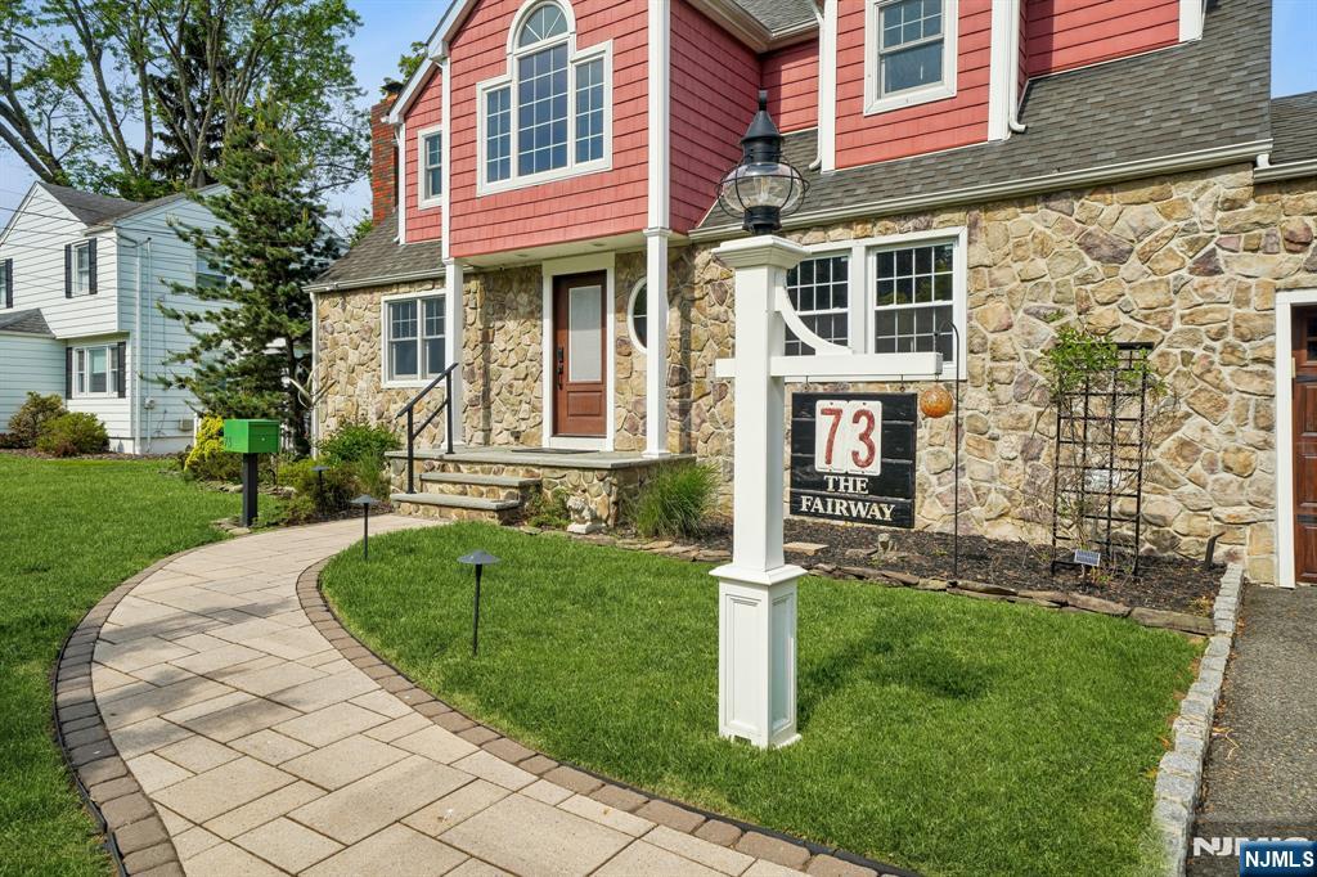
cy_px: 438
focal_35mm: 22
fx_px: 805
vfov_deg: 57.2
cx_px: 658
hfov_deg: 78.6
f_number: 11
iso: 100
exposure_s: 1/200
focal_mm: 22
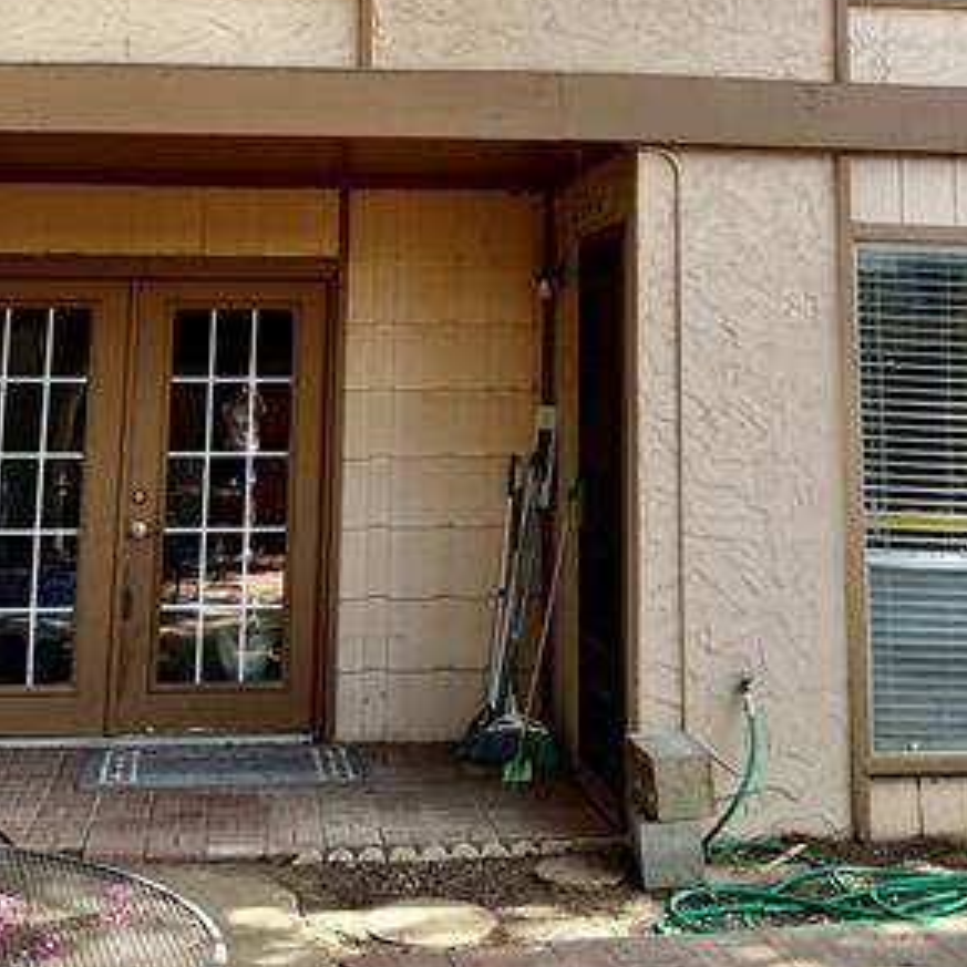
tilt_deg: +11.2
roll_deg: -1.3
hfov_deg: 30.6
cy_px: 53
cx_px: 502
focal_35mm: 56
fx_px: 1770
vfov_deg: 29.0
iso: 100
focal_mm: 6.76
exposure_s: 1/1211
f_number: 1.78
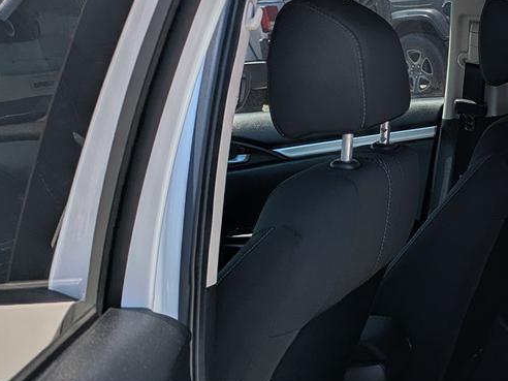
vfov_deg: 22.4
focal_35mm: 65
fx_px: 954
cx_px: 590
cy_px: 279
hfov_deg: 26.8
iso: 42
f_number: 1.89
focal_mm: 5.43
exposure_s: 1/2632
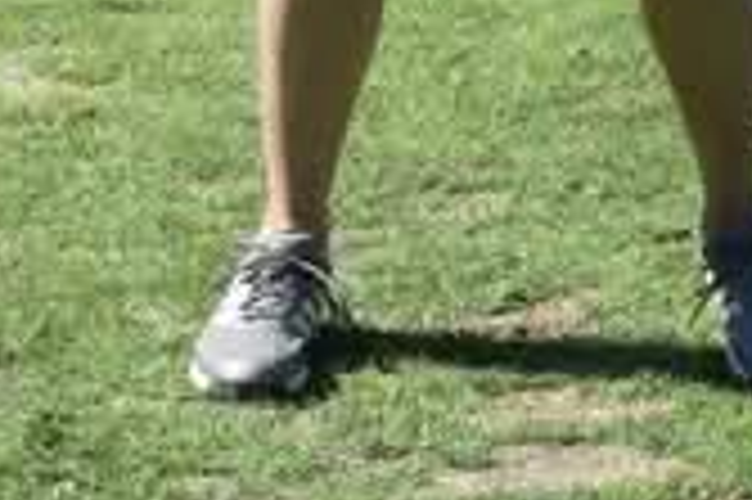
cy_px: -419
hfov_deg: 10.4
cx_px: 923
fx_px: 4048
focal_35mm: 194
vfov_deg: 6.9
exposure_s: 1/2000
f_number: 8
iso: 1250
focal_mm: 18
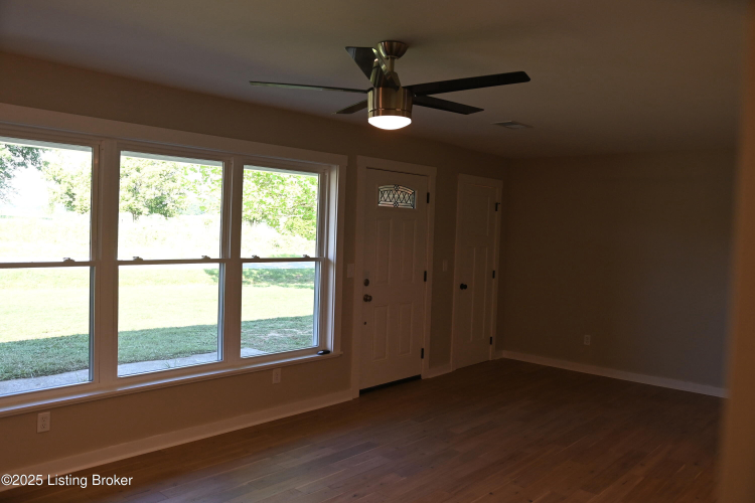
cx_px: 378
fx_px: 566
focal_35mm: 27
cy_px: 252
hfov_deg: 67.4
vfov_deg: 47.9
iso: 400
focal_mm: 18
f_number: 2.8
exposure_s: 1/250
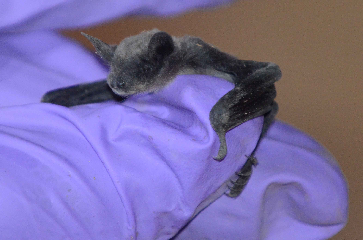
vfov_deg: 1.7
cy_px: 72
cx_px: 163
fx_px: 8070
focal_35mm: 802
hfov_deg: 2.6
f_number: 7.1
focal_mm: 340
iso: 3200
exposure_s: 1/60
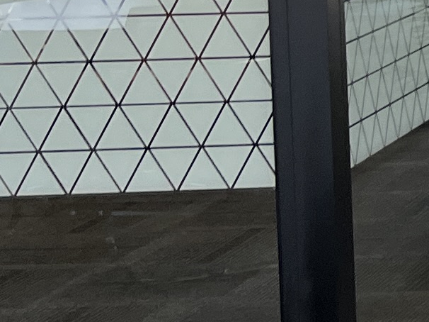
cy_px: -91
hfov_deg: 9.3
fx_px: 2143
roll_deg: -0.7
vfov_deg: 8.5
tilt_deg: -3.1
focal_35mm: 173
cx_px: 1257
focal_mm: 5.1
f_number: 1.6
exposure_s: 1/100
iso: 100
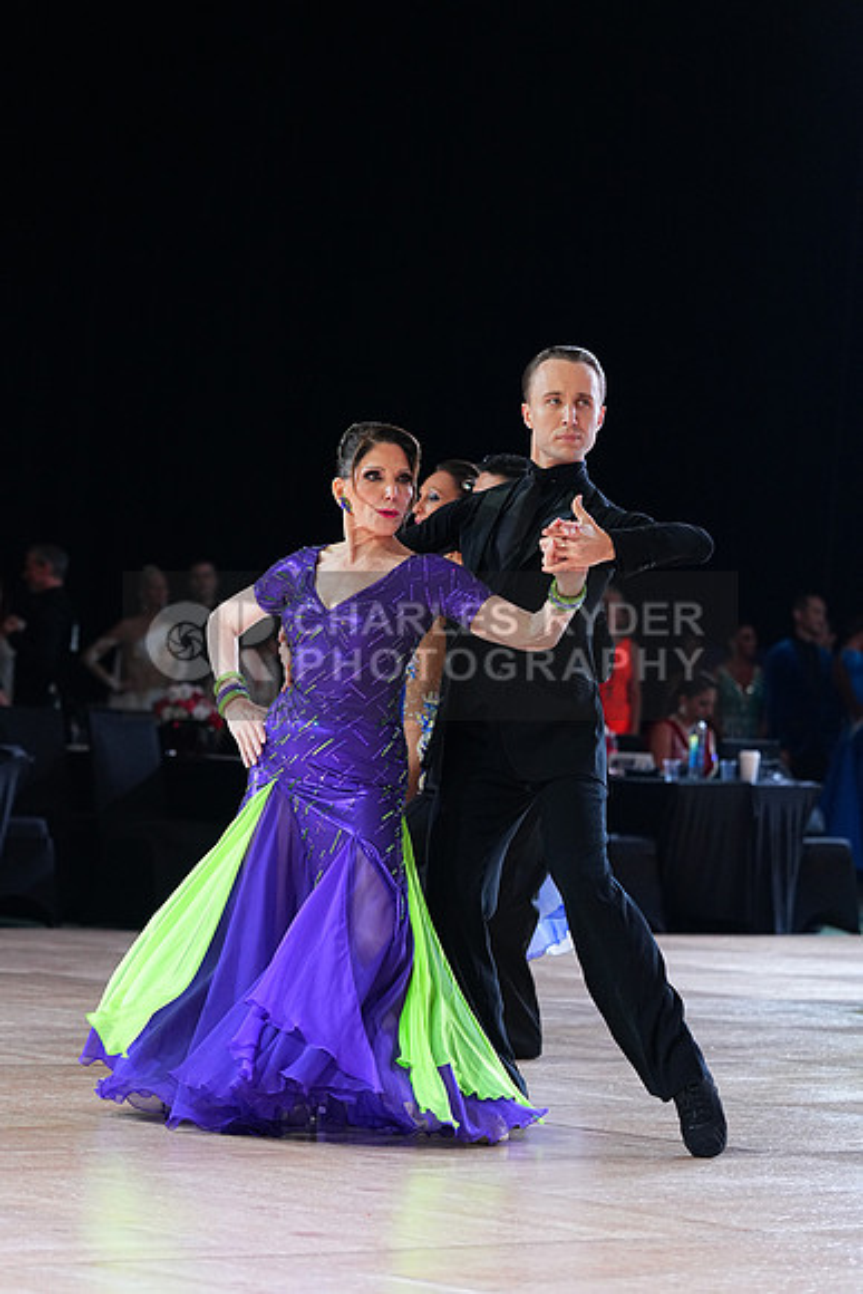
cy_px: 647
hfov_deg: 10.6
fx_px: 4671
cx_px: 432
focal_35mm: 130
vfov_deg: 15.8
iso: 2000
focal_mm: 130
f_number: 4
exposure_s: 1/400
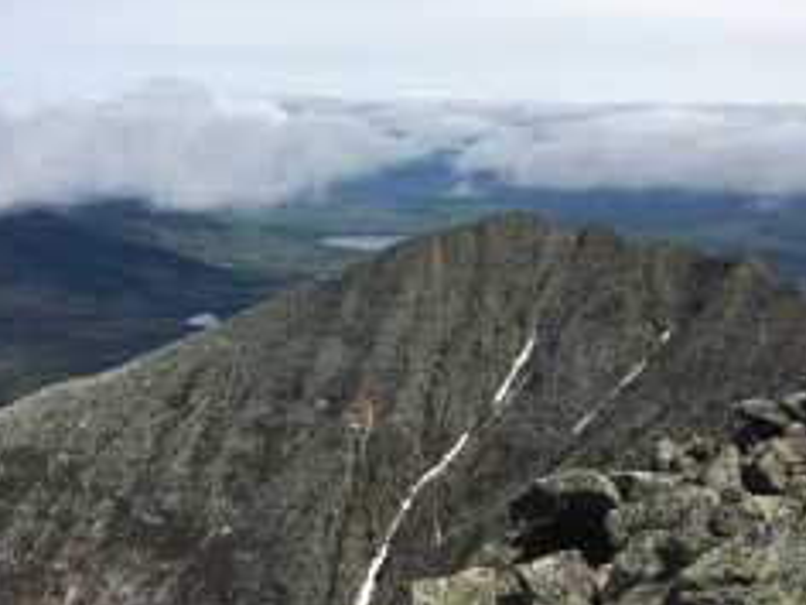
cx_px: 311
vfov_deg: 32.1
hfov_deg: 41.8
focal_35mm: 45
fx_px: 1048
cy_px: 349
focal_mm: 4.15
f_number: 2.2
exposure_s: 1/2959
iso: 25
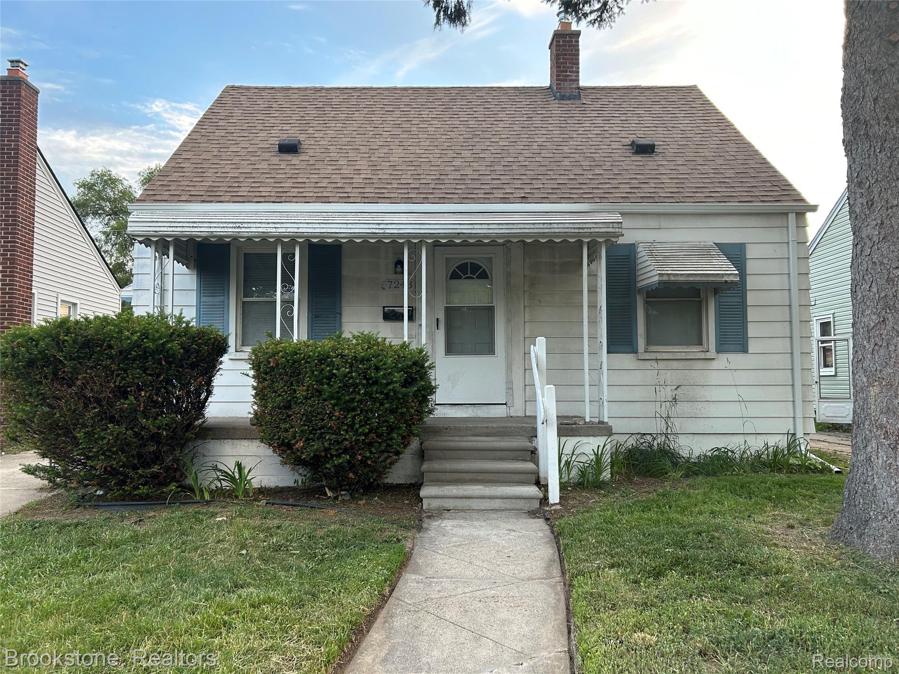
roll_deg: +0.4
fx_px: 675
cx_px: 450
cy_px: 337
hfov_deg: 67.3
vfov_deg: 53.1
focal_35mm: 26
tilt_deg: +3.8
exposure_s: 1/121
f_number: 1.5
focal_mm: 5.7
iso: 100
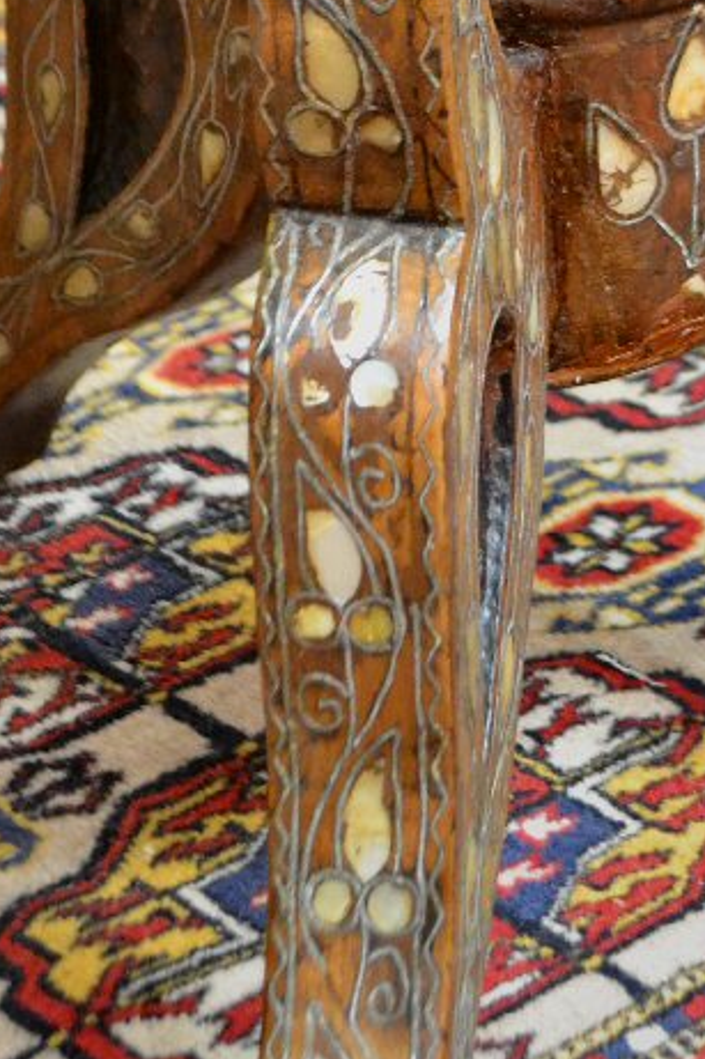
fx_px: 3733
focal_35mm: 127
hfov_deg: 10.8
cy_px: -41
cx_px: 553
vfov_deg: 15.8
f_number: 4.2
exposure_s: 1/60
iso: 2500
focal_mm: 26
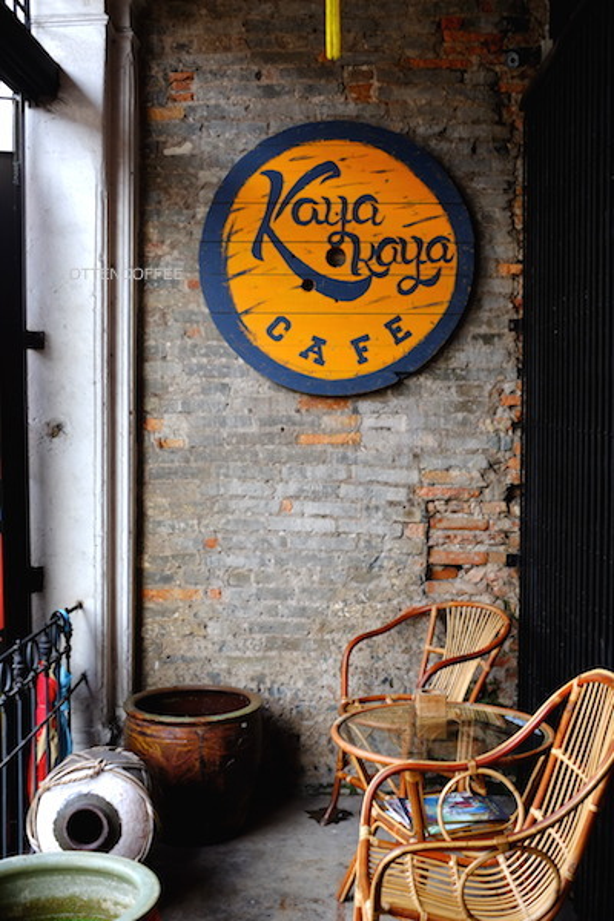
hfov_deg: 32.6
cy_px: 460
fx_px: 1049
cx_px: 307
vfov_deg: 47.4
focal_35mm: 41
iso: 400
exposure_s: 1/250
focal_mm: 27
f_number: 3.6
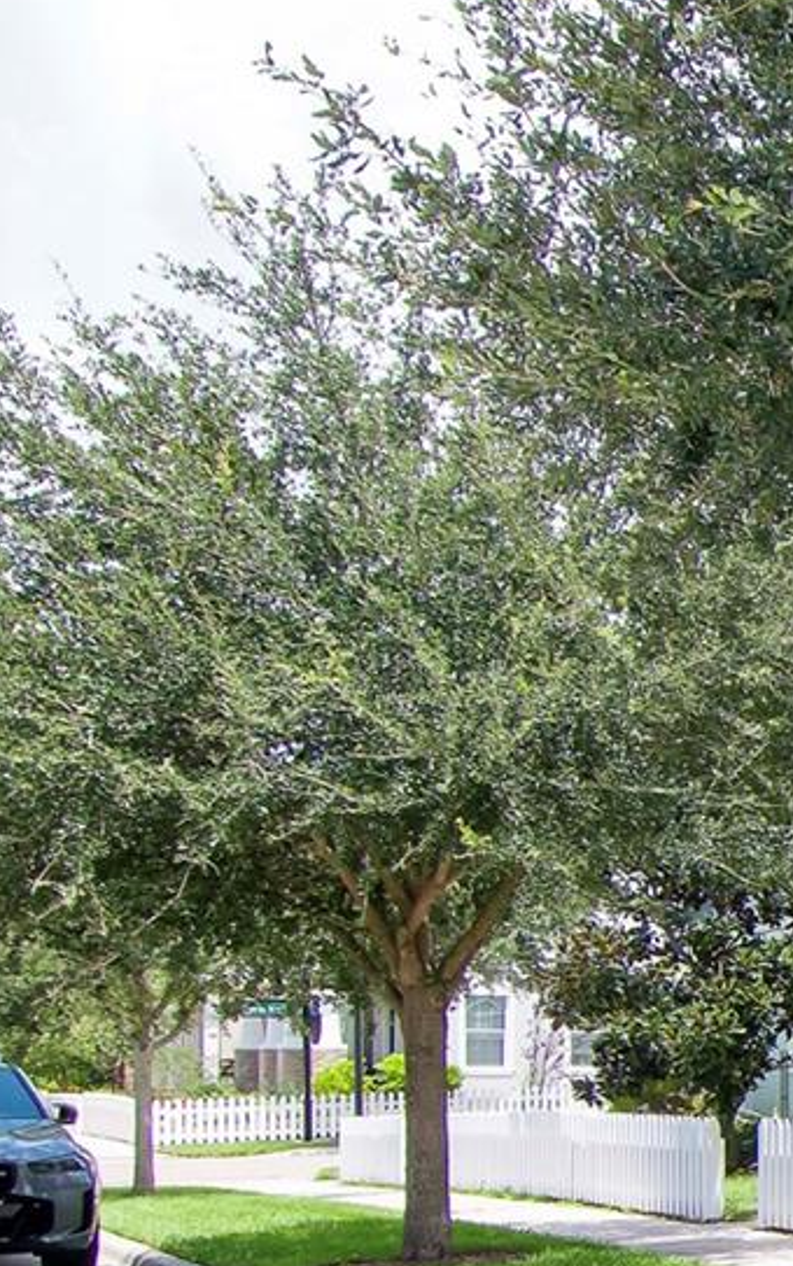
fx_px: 1709
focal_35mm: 50
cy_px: 1021
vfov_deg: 39.0
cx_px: 1784
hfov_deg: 16.1
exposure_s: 1/400
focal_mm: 11
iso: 400
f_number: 9
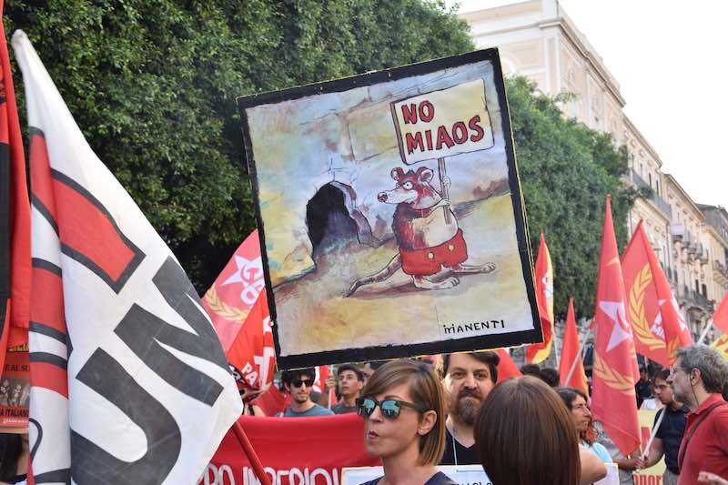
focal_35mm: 57
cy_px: 242
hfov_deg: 35.1
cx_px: 364
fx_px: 1152
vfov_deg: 23.8
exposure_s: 1/160
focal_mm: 38
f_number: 7.1
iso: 400
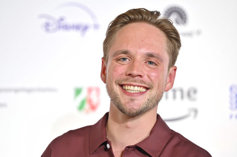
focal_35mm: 125
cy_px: 78
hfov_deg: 16.4
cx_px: 118
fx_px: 822
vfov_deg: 11.0
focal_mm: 125
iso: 400
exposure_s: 1/320
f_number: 2.8
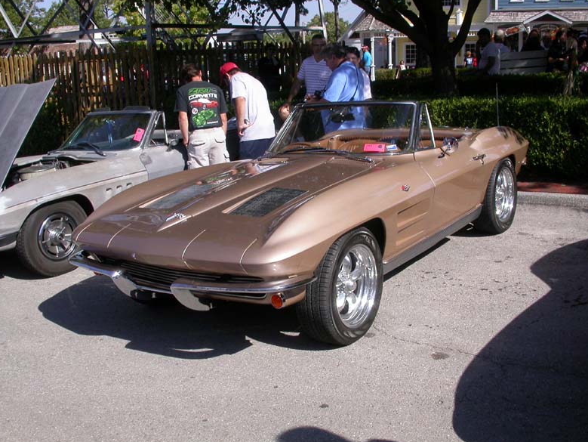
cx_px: 296
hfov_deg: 47.8
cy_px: 218
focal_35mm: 39
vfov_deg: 36.8
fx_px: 663
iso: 100
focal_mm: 7.85
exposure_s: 1/283
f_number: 7.5
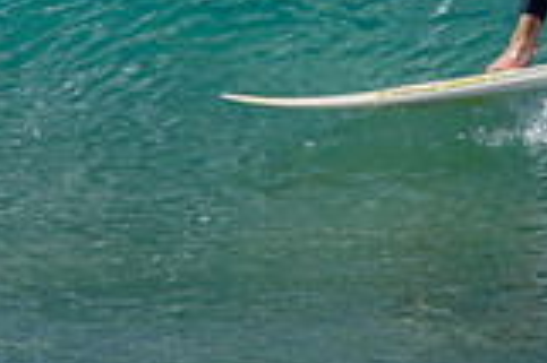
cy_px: -332
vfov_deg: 0.3
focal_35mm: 3963
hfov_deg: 0.5
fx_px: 60153
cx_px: 318
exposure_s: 1/2000
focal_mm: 800
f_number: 6.3
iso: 400
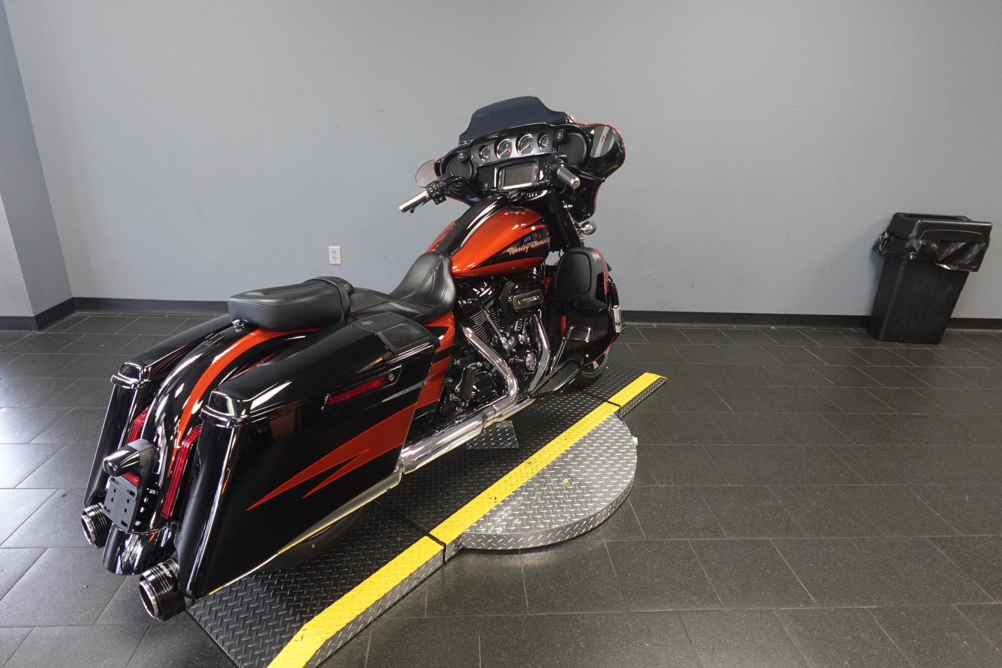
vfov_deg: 61.9
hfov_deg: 84.0
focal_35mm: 20
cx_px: 501
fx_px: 557
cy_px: 334
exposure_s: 1/80
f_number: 2
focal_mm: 7.6
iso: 640
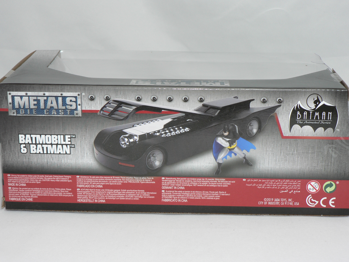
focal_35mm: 64
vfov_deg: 22.9
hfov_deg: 30.3
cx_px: 174
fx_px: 645
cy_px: 131
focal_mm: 10.7
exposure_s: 1/60
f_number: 3.2
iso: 80
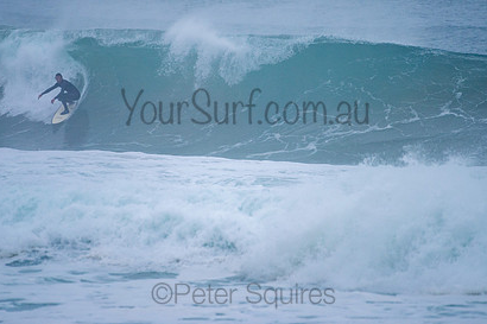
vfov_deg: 1.9
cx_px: 244
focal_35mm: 708
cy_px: 97
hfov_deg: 2.9
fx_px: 9573
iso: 320
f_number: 5.6
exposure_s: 1/1000
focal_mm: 500
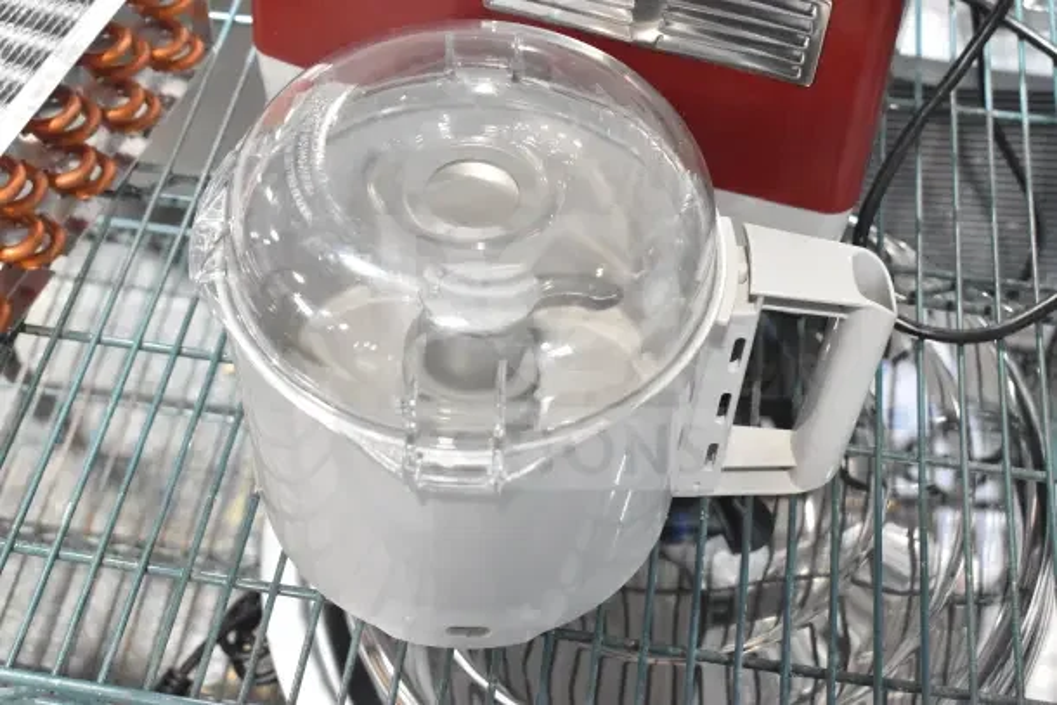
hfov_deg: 41.1
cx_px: 528
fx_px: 1410
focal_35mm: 48
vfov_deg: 28.1
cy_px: 352
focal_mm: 32
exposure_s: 1/160
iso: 6400
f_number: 6.3
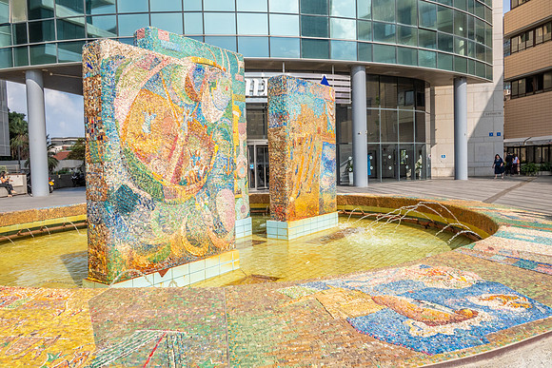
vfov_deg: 49.6
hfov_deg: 69.4
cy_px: 184
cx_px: 276
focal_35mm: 26
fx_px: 399
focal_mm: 9.63
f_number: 8
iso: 320
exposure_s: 1/500
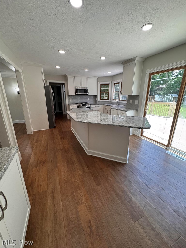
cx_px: 93
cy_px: 124
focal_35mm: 14
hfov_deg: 85.7
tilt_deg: -16.7
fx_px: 100
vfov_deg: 102.1
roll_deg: +0.6
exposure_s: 1/120
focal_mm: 2.22
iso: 100
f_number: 2.2
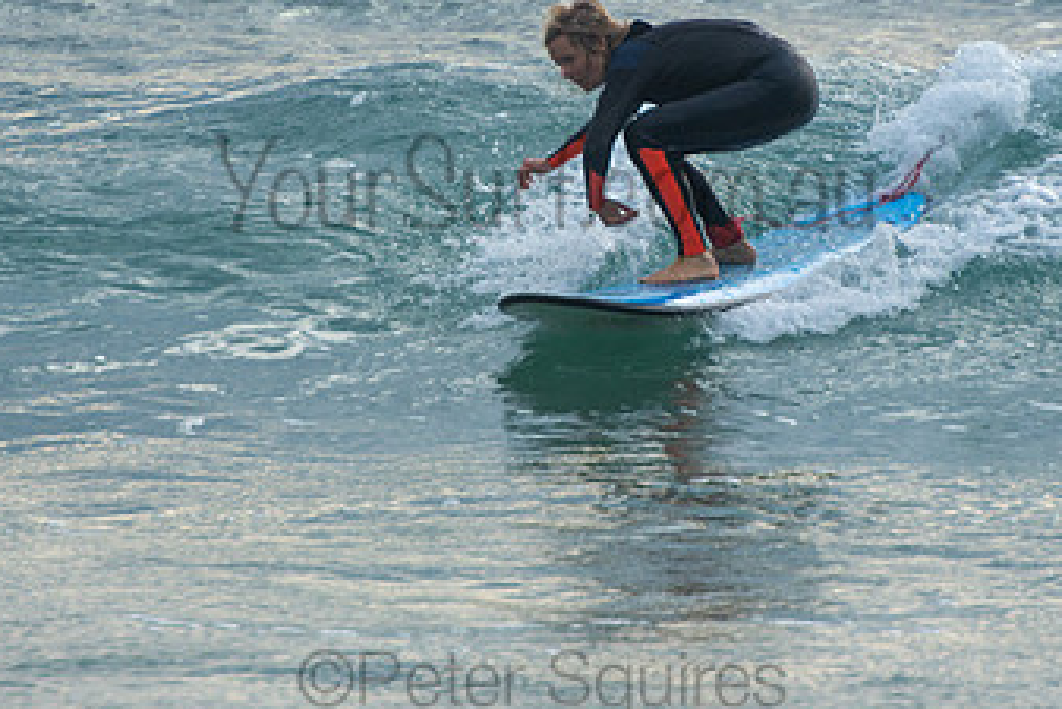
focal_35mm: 1033
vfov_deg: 1.3
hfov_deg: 2.0
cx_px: 542
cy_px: 156
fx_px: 30485
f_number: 5.6
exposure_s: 1/400
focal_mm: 400
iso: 200
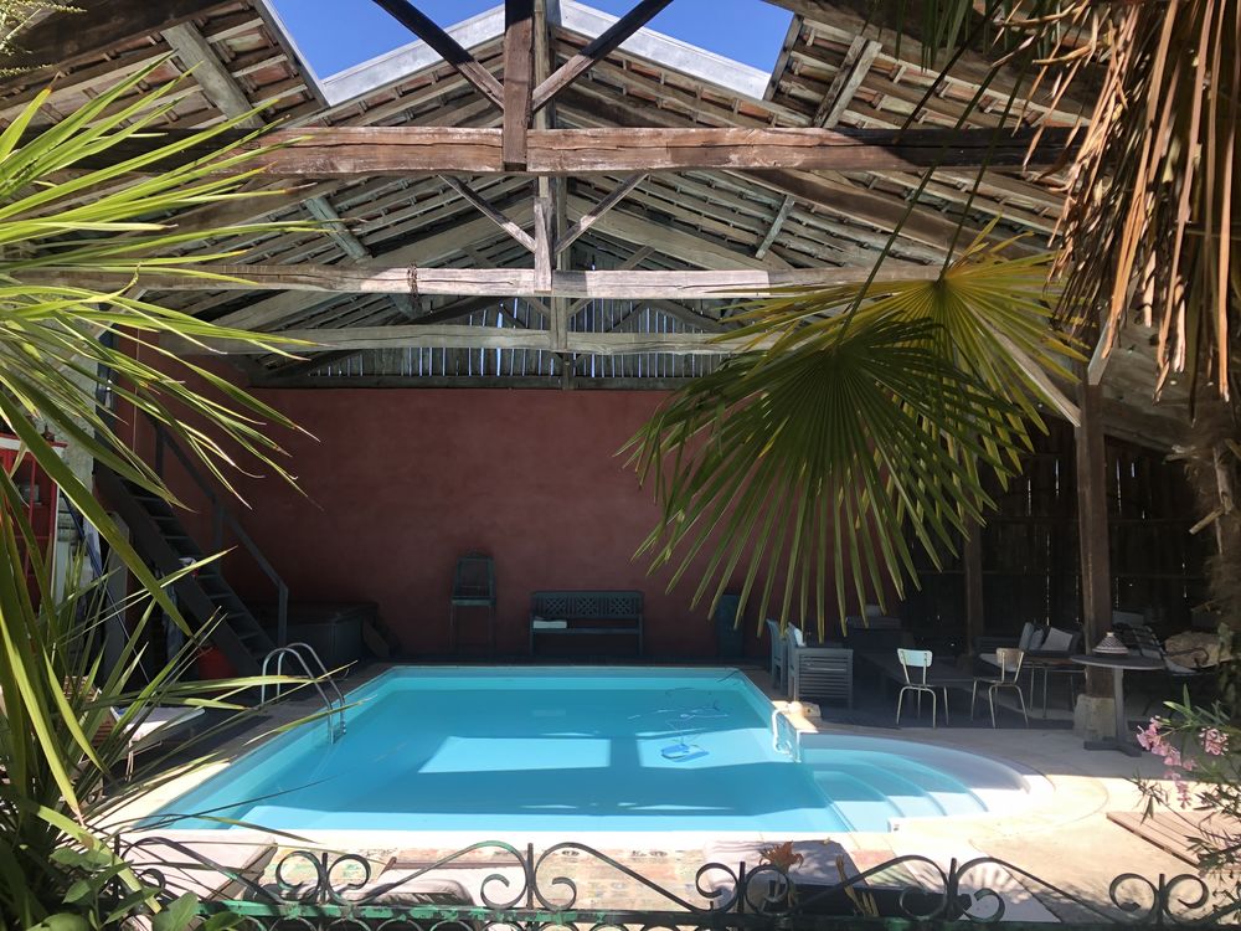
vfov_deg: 49.7
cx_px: 620
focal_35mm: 28
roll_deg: -0.2
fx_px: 1004
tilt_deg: +4.7
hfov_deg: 63.4
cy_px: 466
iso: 20
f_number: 1.8
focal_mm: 3.99
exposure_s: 1/345
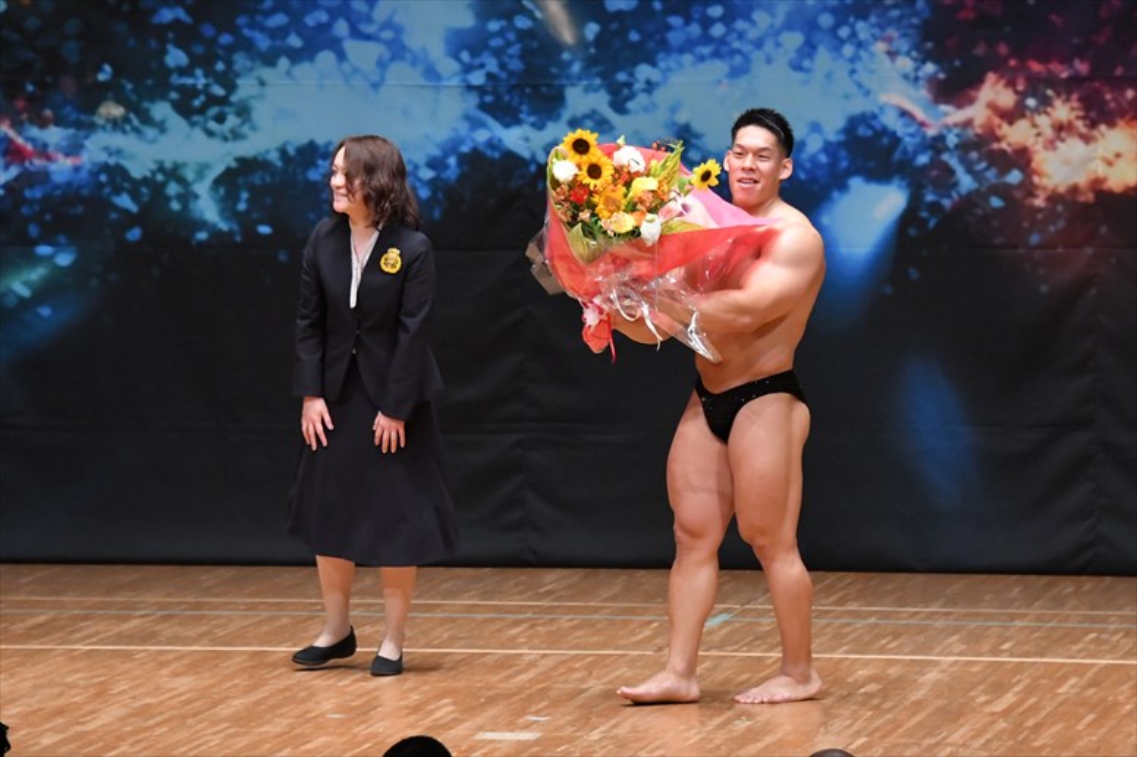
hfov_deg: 8.1
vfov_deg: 5.4
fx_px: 8050
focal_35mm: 255
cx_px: 568
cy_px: 378
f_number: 5.6
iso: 6400
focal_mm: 170
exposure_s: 1/400
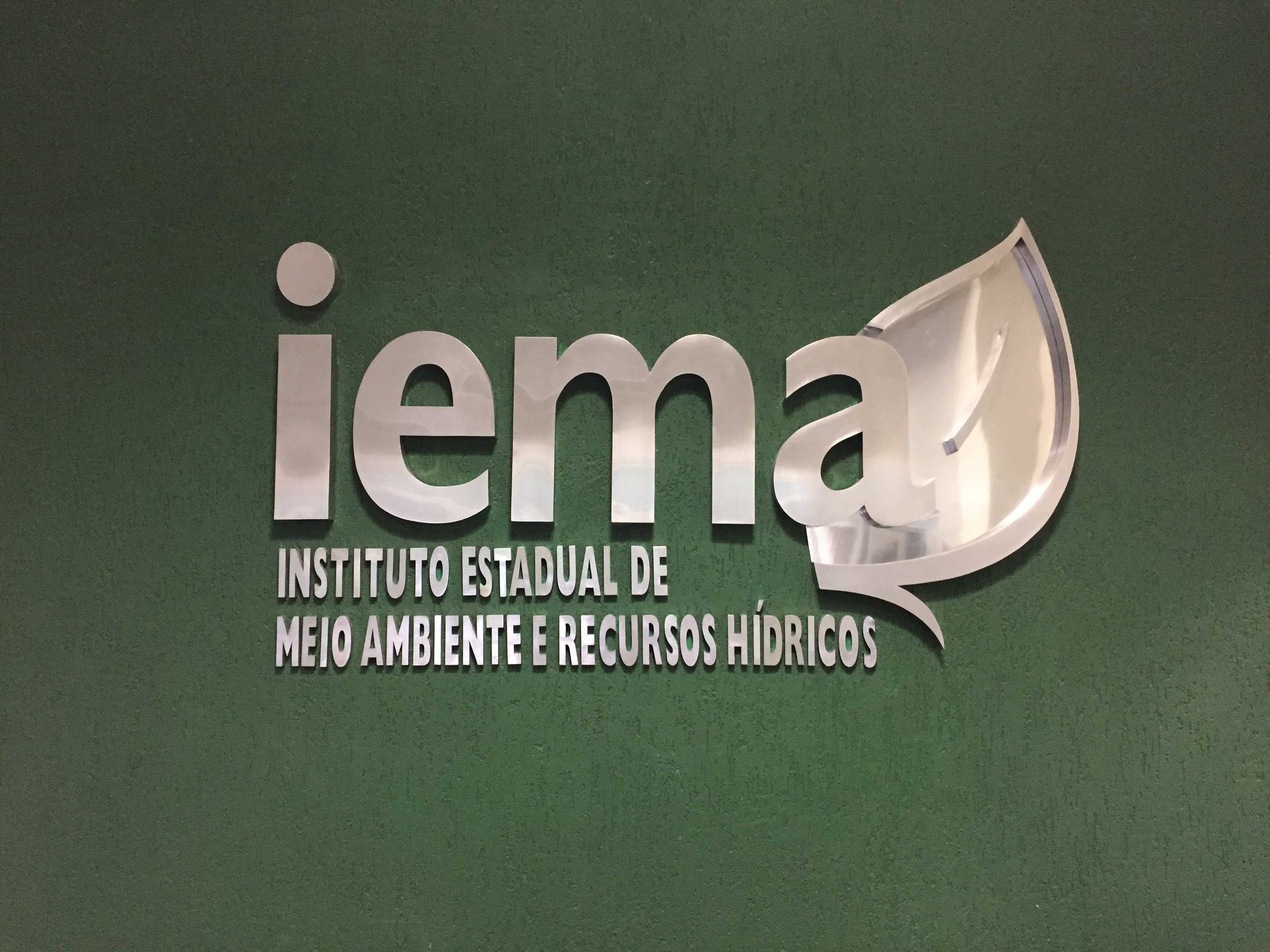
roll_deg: -0.8
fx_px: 1064
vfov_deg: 48.2
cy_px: 476
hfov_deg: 61.7
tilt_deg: +5.8
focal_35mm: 29
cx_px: 635
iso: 250
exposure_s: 1/15
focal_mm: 4.15
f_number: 2.2
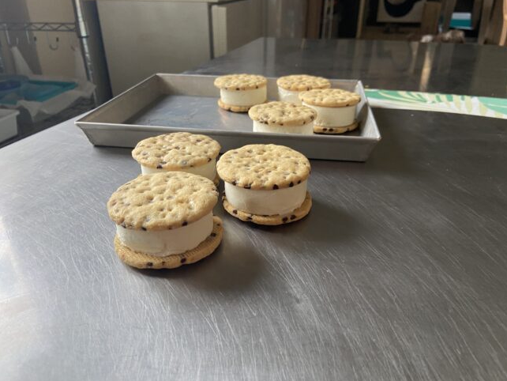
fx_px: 396
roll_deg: +0.6
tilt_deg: -28.1
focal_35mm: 27
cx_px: 249
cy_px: 191
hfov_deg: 65.3
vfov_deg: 51.4
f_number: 1.8
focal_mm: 4.25
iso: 125
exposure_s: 1/50
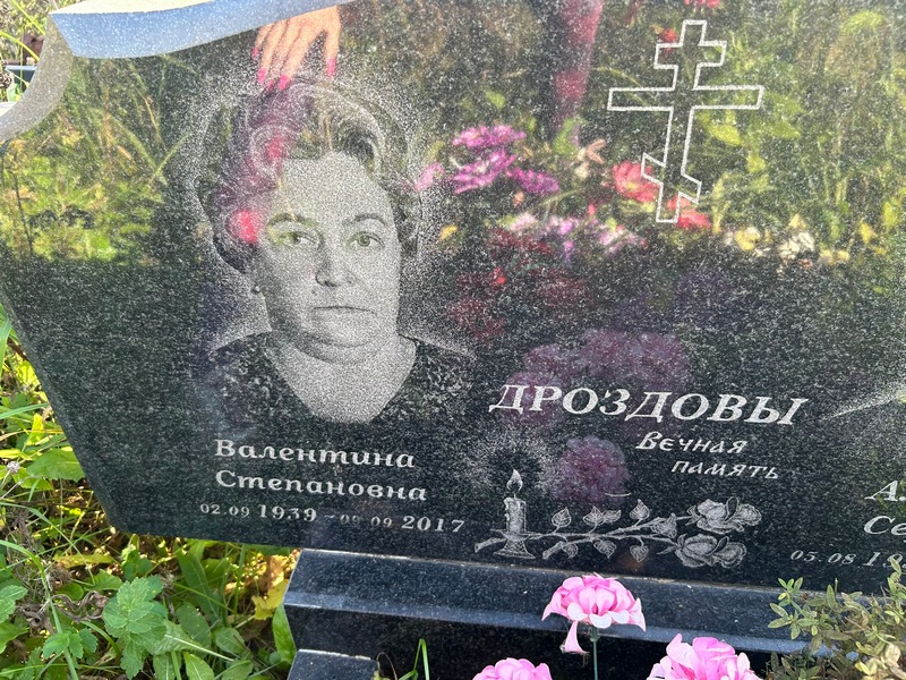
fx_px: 680
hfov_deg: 67.3
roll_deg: +0.9
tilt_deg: -33.7
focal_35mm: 26
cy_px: 340
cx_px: 453
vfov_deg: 53.1
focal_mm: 5.7
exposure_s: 1/185
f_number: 1.5
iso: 50
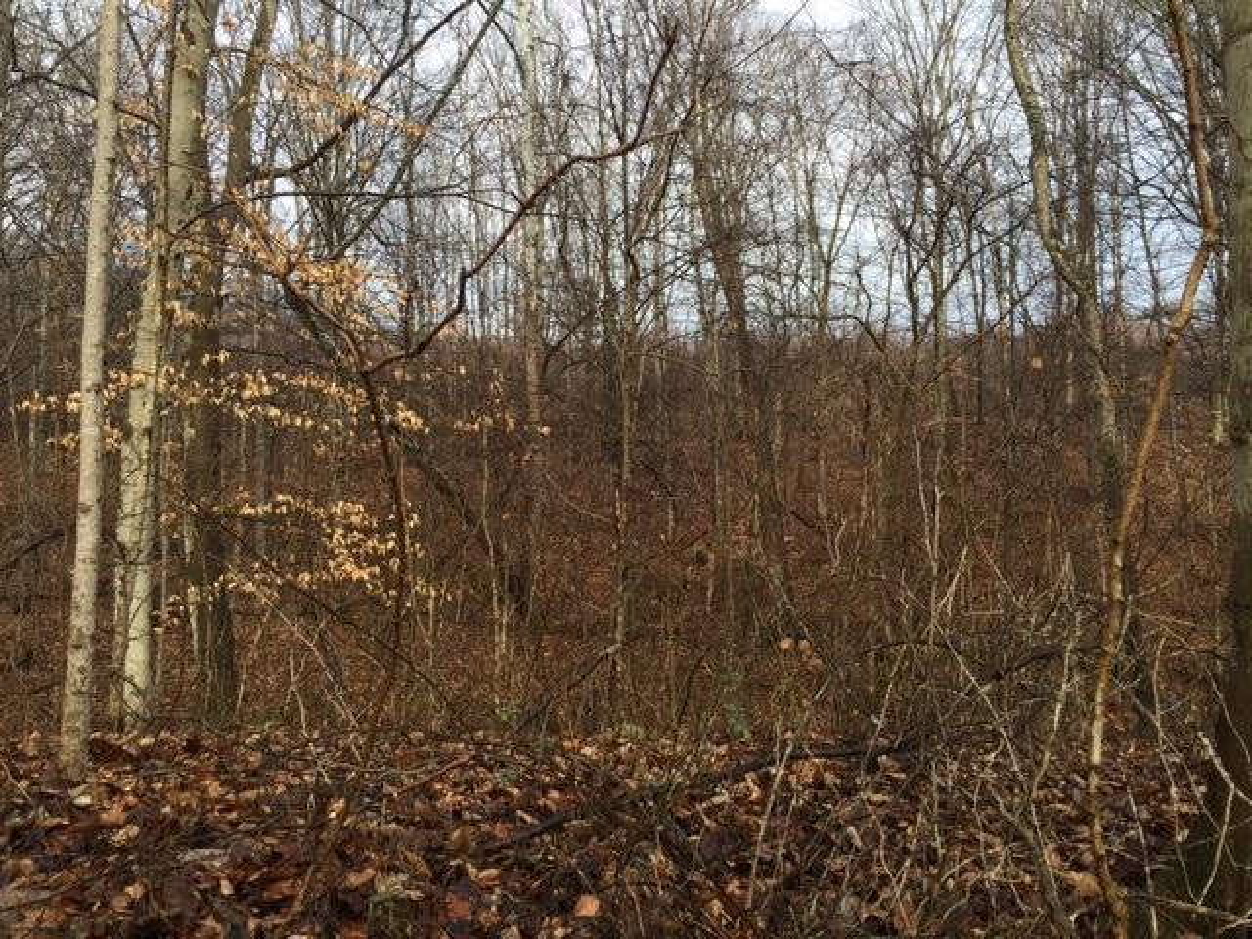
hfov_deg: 61.7
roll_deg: +1.1
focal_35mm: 29
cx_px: 626
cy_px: 470
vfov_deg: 48.2
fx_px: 1049
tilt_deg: +0.1
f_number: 2.2
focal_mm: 4.15
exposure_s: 1/252
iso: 32
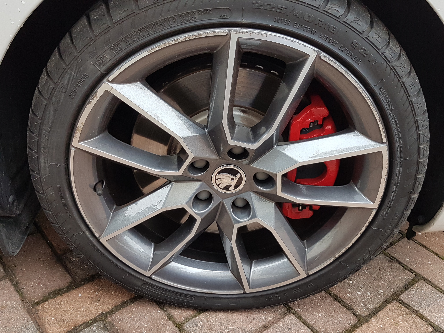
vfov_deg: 53.1
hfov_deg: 67.3
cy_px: 166
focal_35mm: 26
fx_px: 333
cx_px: 222
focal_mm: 4.2
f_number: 1.7
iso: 64
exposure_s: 1/100
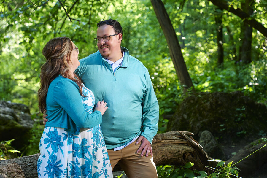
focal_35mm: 61
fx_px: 452
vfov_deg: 22.3
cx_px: 134
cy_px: 89
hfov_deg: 32.9
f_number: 2.8
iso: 640
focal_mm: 61
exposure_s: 1/250
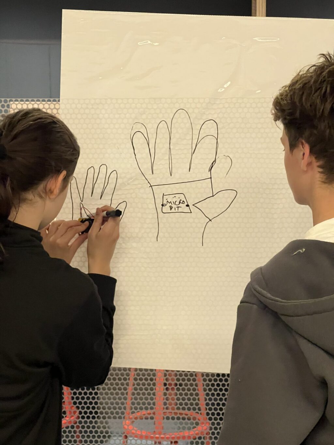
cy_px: 222
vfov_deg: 25.3
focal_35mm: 77
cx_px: 167
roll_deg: +1.0
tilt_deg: -5.9
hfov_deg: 19.1
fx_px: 990
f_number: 2.8
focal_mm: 9
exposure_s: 1/49
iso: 640
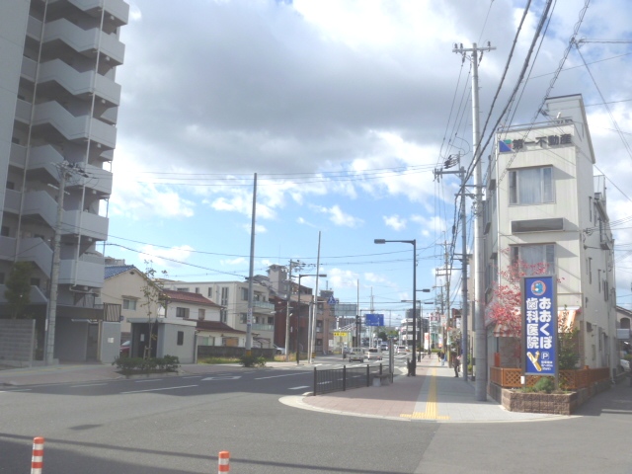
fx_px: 639
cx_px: 316
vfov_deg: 40.7
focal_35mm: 35
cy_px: 237
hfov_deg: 52.6
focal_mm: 6.3
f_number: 5.6
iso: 80
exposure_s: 1/320
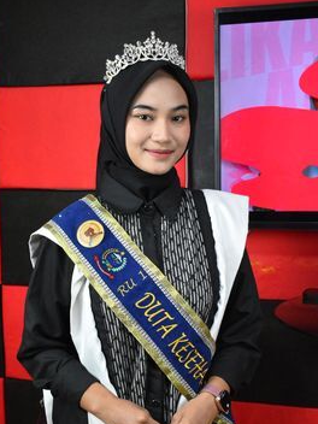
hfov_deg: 22.9
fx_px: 784
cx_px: 135
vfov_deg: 30.1
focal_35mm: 64
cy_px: 279
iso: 3200
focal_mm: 26
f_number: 4
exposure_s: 1/250
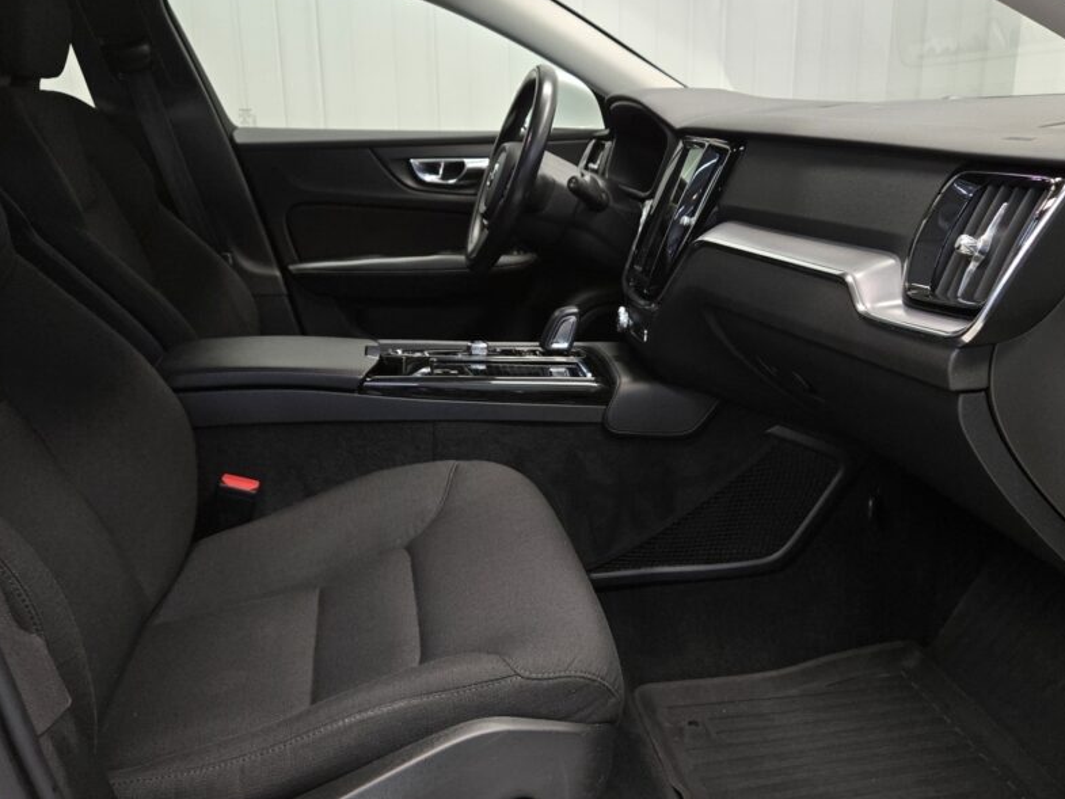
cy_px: 376
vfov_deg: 46.8
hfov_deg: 60.0
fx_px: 923
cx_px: 532
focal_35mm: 30
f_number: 1.8
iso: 320
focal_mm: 5.4
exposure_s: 1/100
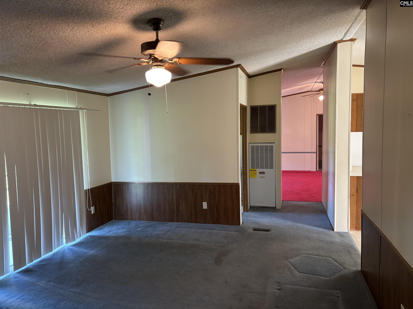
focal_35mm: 26
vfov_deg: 53.1
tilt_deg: -4.3
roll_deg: +1.6
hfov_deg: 67.3
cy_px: 154
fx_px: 310
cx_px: 206
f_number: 1.6
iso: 320
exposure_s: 1/60
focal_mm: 5.96
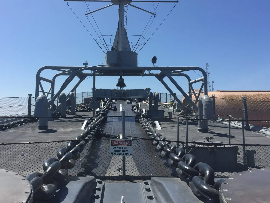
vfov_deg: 38.6
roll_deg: -1.3
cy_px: 84
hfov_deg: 50.0
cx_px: 119
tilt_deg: +7.1
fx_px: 289
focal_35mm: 37
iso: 32
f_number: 2.2
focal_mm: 4.15
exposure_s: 1/2639
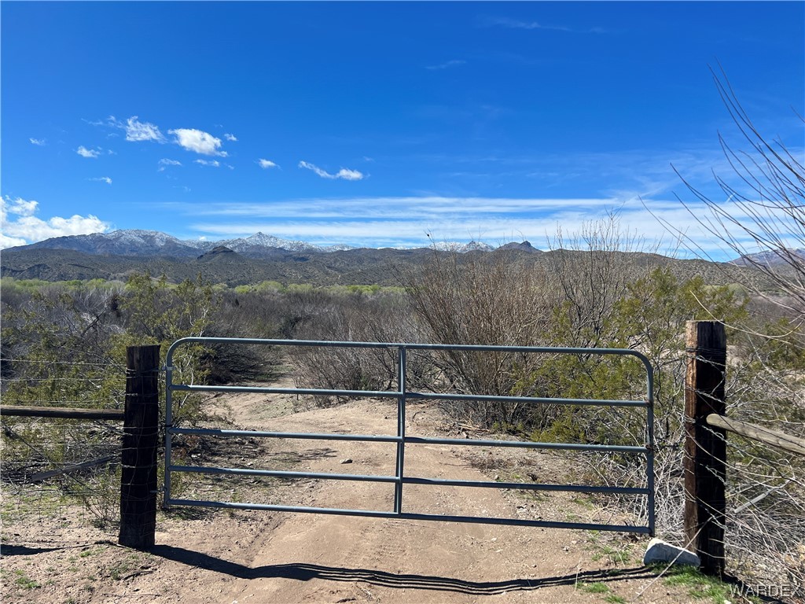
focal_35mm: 26
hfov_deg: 67.3
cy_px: 302
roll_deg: +0.8
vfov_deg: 53.1
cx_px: 402
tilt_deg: -2.0
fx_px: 605
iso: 50
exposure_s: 1/5319
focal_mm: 5.7
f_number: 1.5
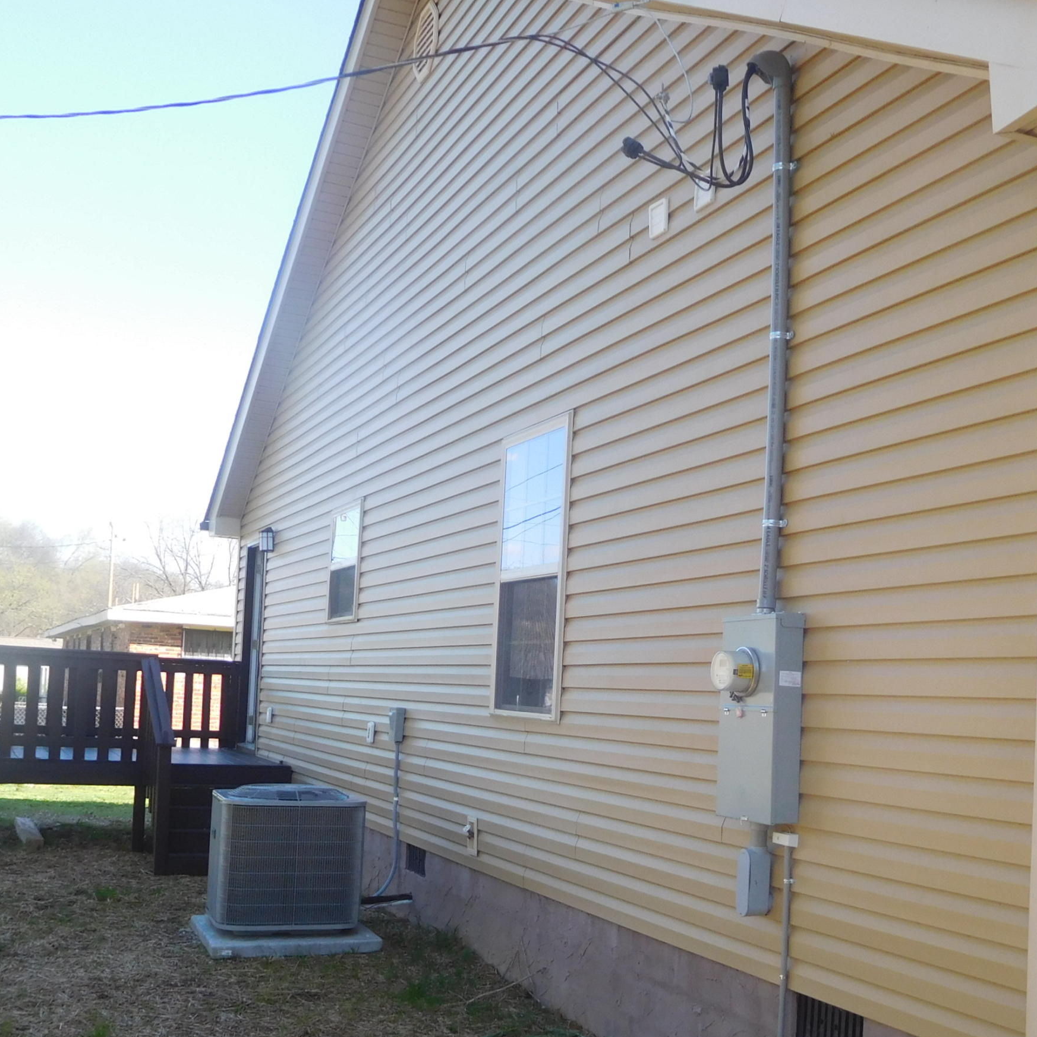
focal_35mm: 38
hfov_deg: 43.5
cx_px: 642
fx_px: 1288
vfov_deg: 43.5
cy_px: 644
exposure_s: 1/320
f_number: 3.4
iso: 125
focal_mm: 4.5
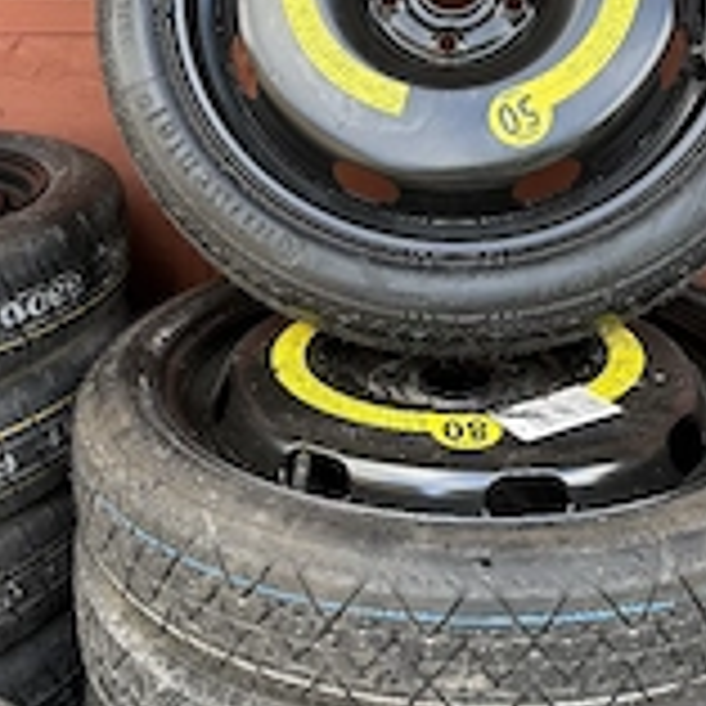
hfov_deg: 31.6
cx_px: 301
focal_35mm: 54
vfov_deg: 31.1
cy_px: 171
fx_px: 1246
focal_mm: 6.76
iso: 100
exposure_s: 1/122
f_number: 1.78
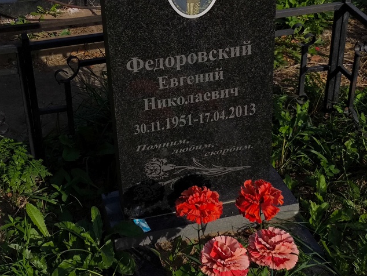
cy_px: 108
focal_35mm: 63
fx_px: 668
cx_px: 160
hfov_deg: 30.7
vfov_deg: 23.3
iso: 50
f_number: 1.7
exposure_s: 1/1410
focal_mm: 4.71
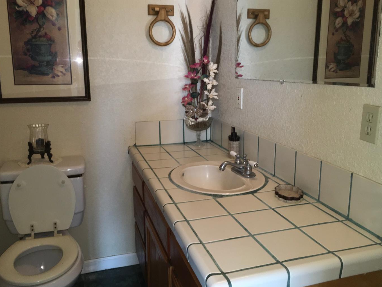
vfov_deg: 44.1
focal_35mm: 32
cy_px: 135
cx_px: 191
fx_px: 353
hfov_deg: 56.8
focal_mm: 4.15
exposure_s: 1/20
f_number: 2.2
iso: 50
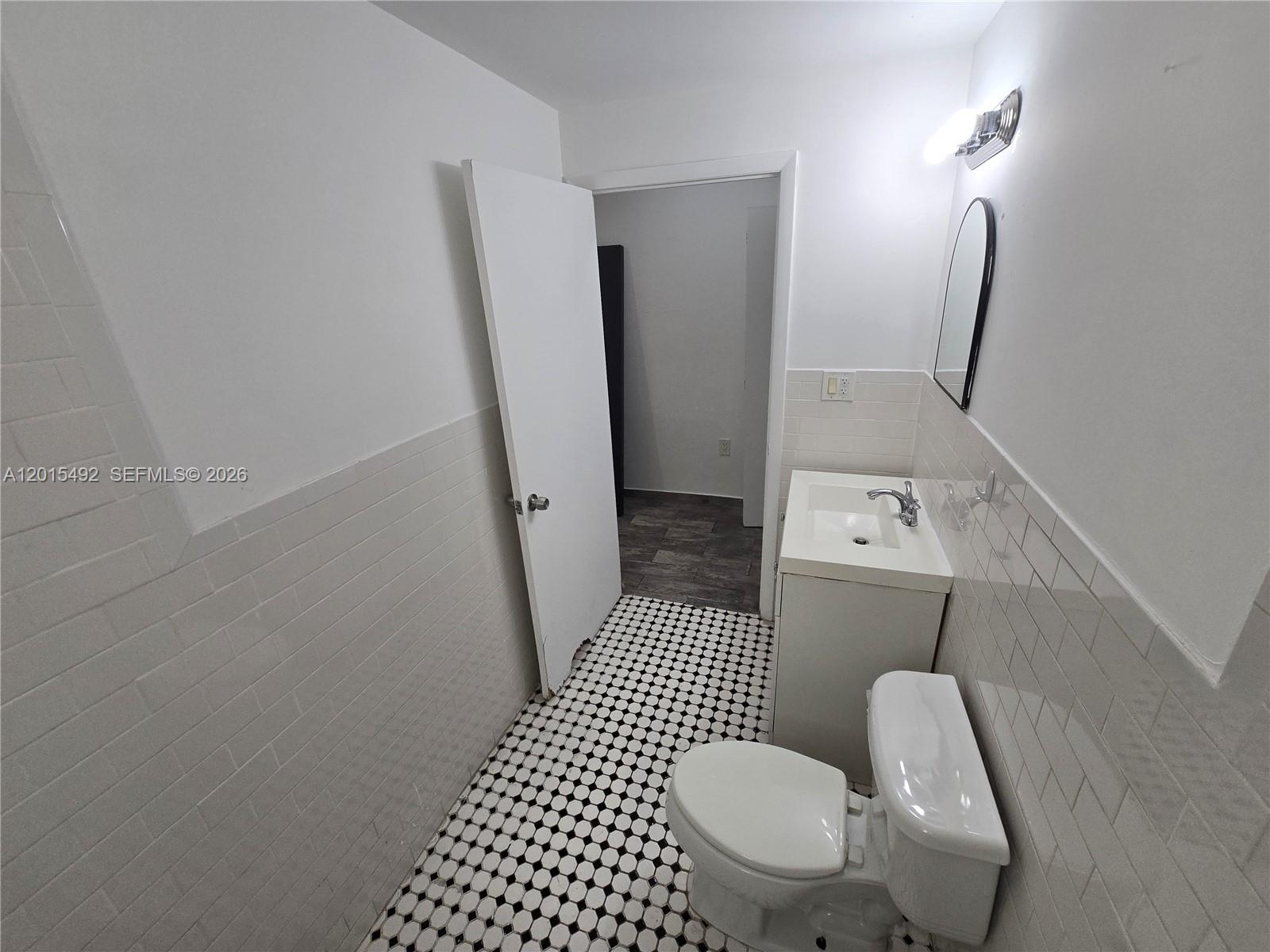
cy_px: 476
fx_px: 477
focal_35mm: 13
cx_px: 635
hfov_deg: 106.2
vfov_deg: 89.9
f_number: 2.2
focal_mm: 2.2
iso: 80
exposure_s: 1/120
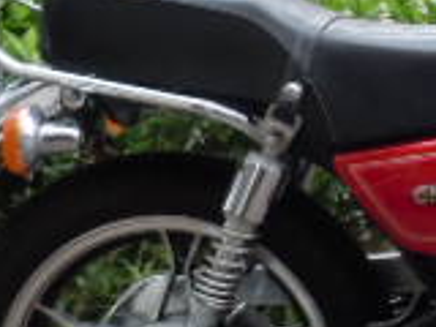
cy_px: 76
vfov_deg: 13.2
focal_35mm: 112
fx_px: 1411
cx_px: 640
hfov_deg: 16.2
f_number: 3.7
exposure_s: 1/80
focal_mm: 5
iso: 100
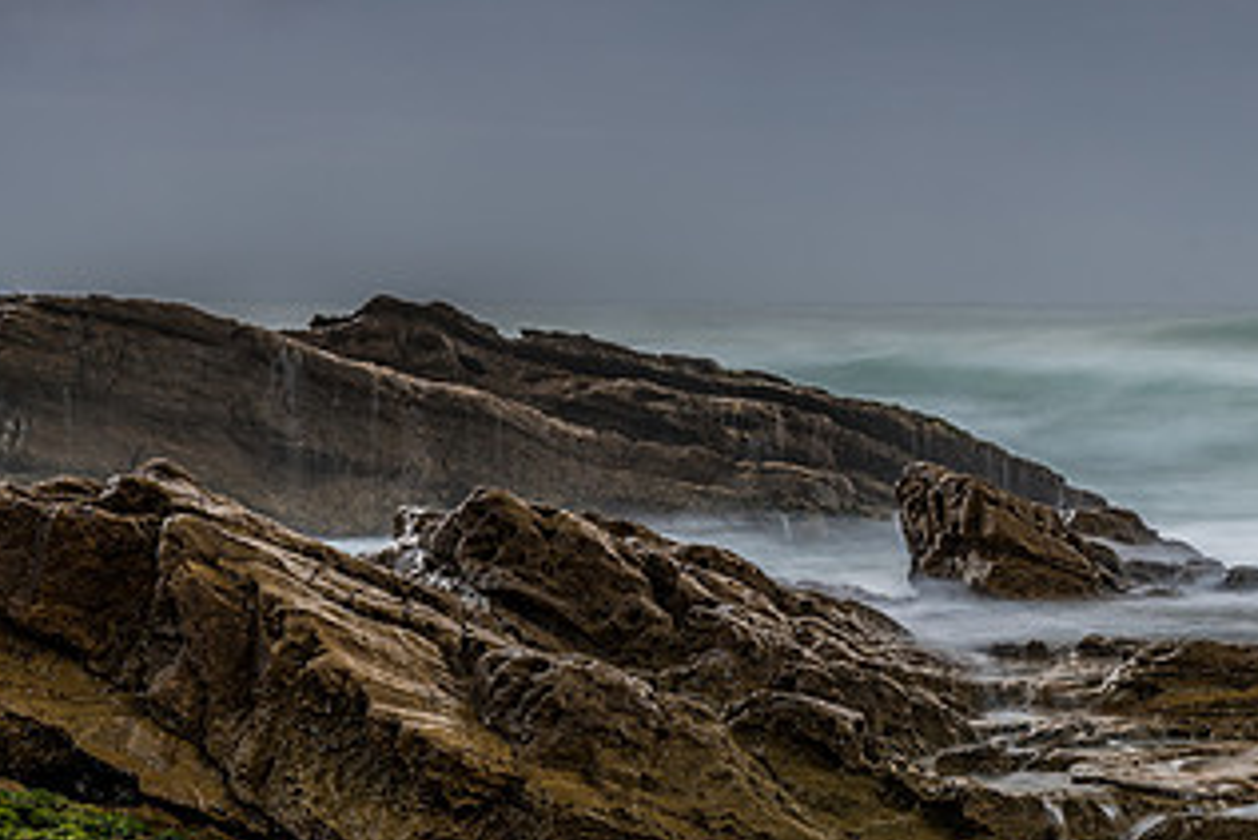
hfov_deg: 13.1
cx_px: 1091
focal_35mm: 156
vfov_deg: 8.8
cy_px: 527
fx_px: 5454
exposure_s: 4
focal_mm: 82
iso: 80
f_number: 8
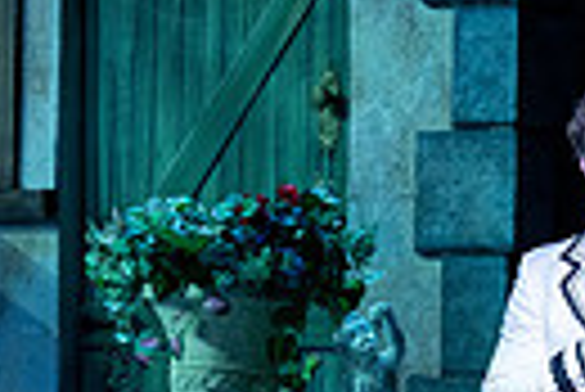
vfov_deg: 3.4
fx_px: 6605
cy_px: 201
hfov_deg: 5.1
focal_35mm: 406
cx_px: 40
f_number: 5
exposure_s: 1/160
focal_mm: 91
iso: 1250
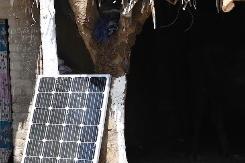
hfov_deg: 14.1
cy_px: -53
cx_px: -218
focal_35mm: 126
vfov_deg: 10.6
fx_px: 856
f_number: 5.6
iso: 110
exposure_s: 1/250
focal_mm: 30
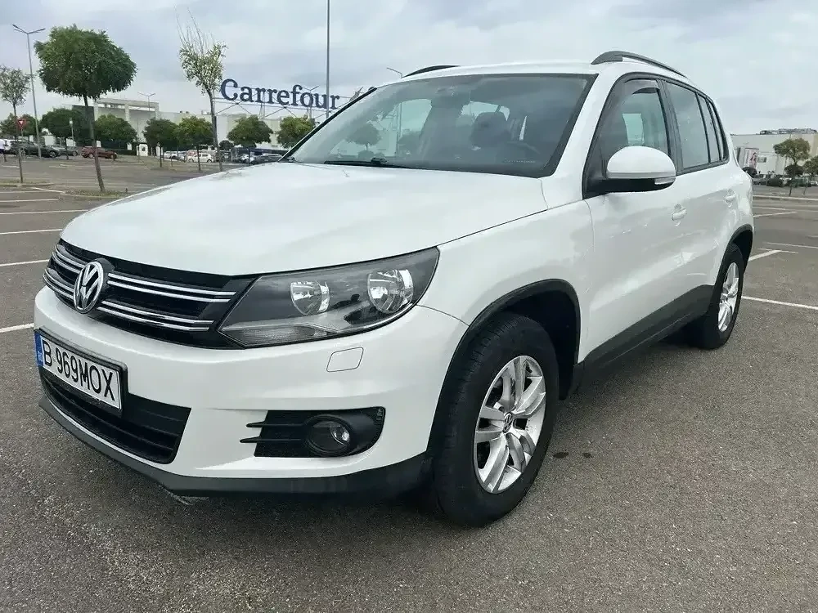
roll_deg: -2.7
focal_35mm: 26
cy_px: 306
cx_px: 409
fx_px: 614
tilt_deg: -13.5
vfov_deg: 53.1
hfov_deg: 67.3
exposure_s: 1/3165
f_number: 1.5
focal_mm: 5.7
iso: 50
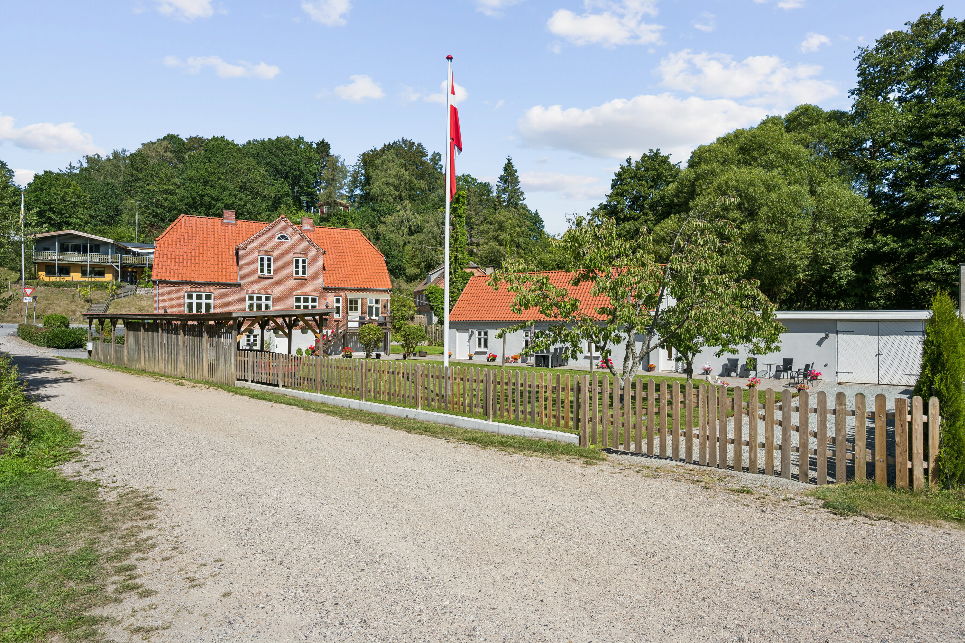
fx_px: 536
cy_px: 322
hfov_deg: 84.0
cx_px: 482
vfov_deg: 61.9
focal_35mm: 20
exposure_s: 1/800
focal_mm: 20
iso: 200
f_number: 8
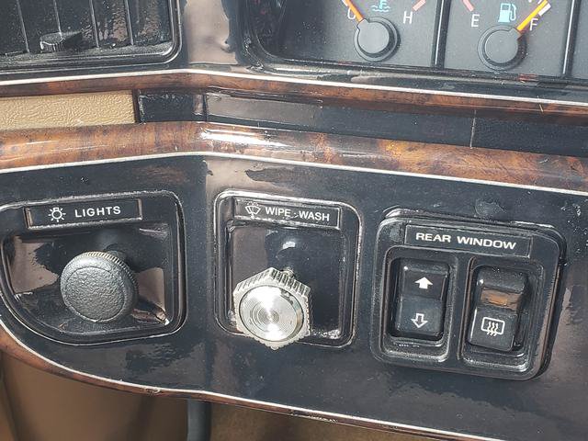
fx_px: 442
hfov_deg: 67.3
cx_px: 294
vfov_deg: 53.1
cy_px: 220
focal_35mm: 26
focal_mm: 4.3
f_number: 2.4
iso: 160
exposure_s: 1/50
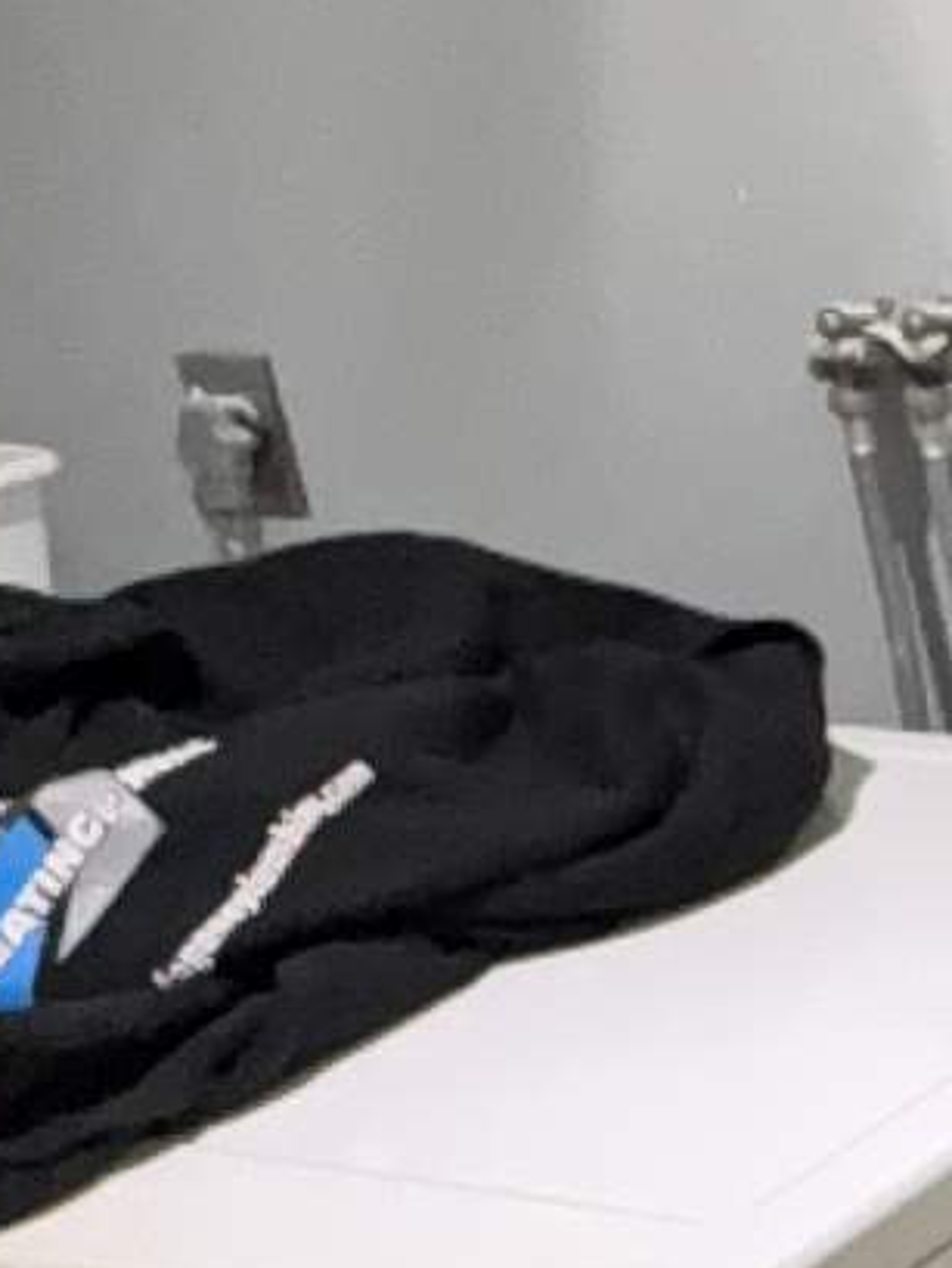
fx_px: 2529
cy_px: 1082
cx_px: 1957
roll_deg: -0.1
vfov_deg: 27.4
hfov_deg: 16.1
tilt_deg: -23.8
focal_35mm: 69
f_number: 2.2
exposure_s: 1/61
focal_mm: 2.22
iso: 640
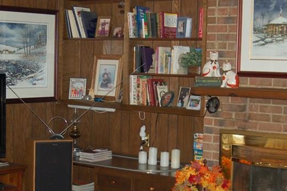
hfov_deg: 24.5
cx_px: 123
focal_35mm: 83
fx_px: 661
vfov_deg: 16.4
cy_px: 118
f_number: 3.3
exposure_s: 1/60
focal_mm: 28
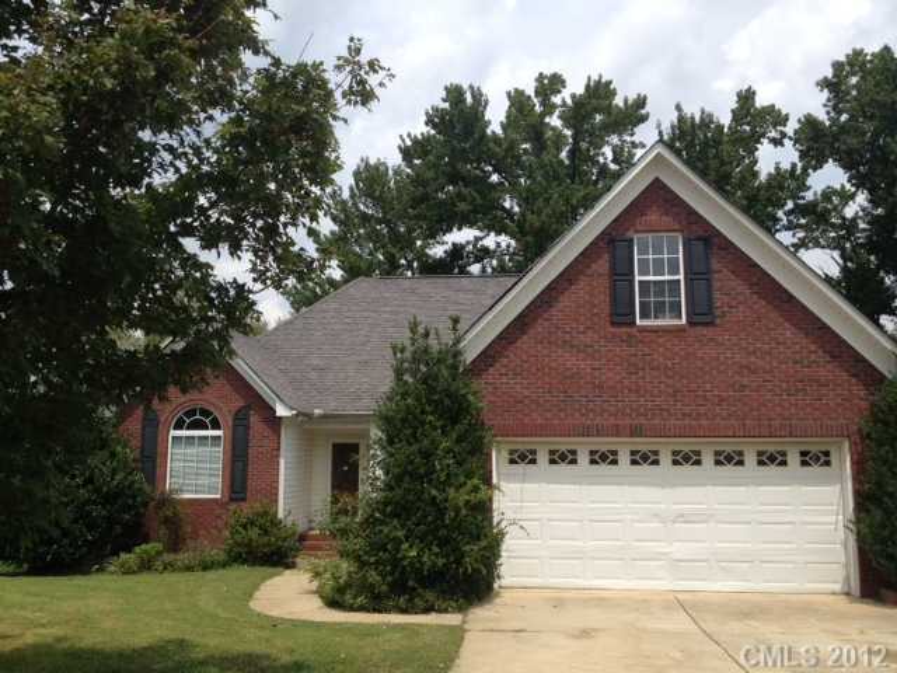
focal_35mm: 35
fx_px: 907
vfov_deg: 40.7
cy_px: 336
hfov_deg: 52.6
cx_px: 448
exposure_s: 1/1972
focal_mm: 4.28
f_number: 2.4
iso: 64
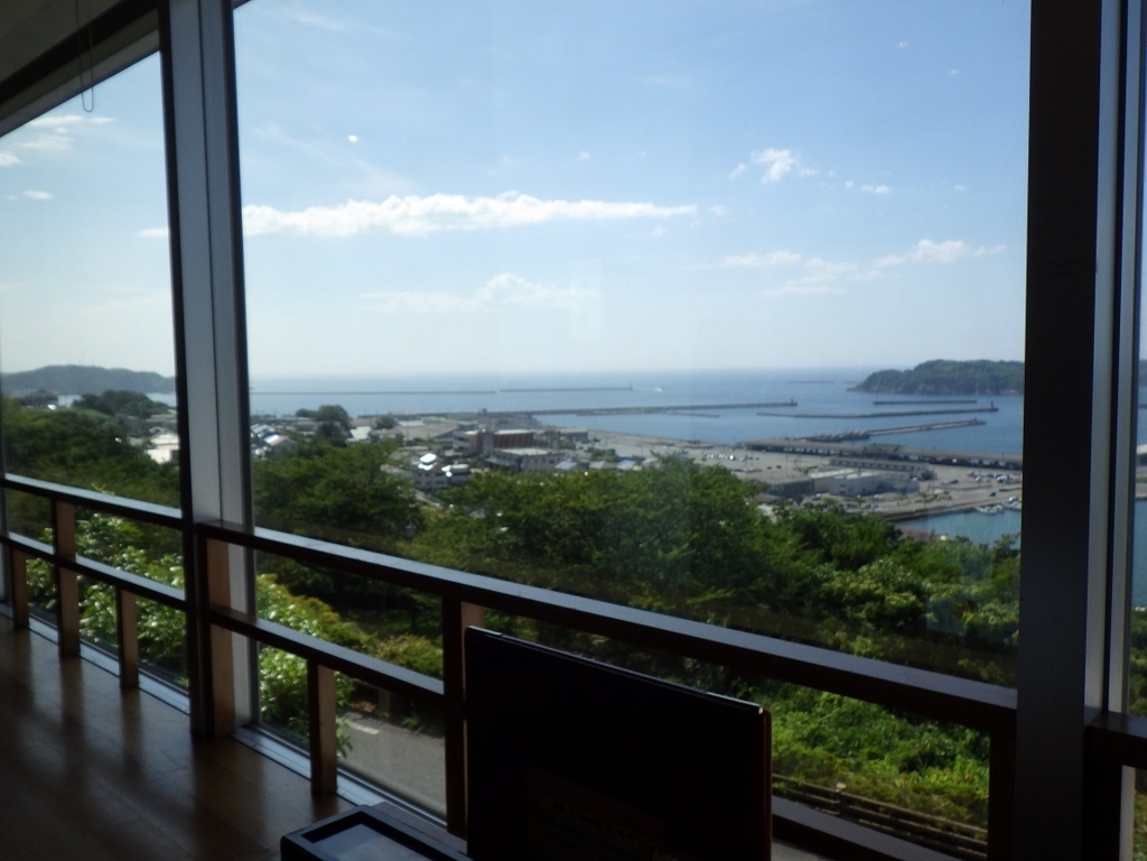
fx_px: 928
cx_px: 574
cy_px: 430
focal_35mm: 28
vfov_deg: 49.7
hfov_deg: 63.4
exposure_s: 1/320
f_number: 4.2
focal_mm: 5
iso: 125
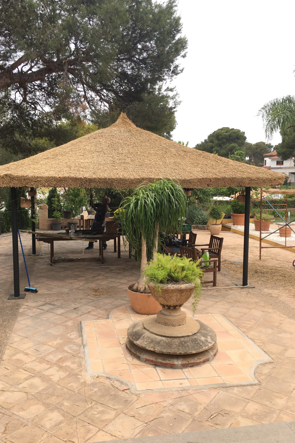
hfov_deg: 42.3
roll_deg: -0.5
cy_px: 216
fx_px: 381
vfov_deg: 60.3
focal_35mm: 31
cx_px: 131
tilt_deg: -5.3
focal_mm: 4.15
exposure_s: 1/323
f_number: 2.2
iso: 25
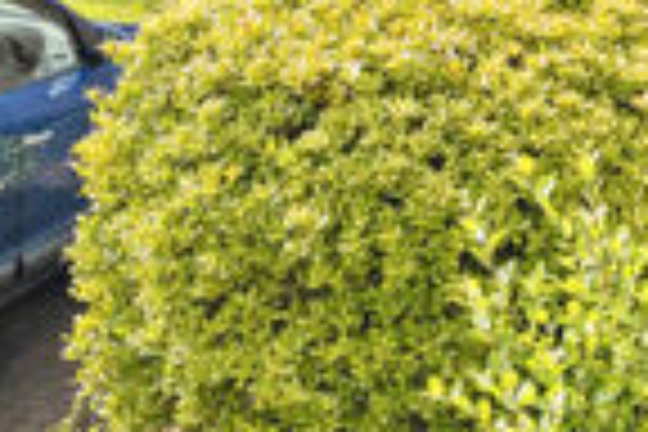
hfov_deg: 17.4
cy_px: -461
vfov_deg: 10.6
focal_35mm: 117
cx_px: 176
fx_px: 2106
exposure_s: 1/1000
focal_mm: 24
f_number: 8
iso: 640
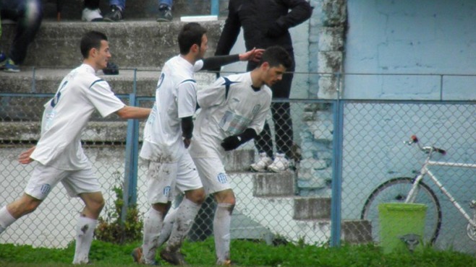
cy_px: 97
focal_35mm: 918
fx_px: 11586
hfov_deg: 2.4
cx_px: 238
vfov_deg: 1.3
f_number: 5.6
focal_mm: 147
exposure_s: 1/800
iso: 500
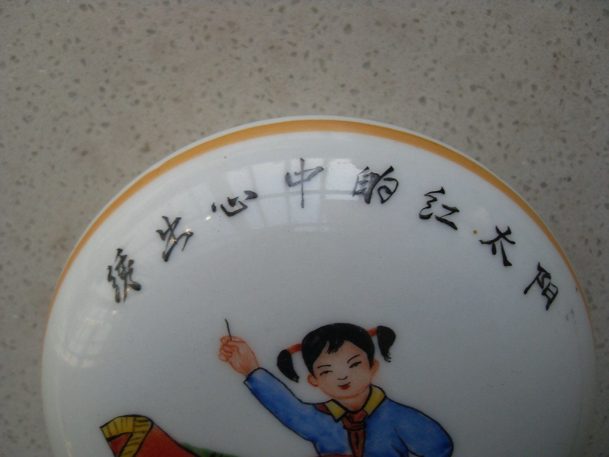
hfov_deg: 52.6
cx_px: 304
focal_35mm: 35
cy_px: 228
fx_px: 616
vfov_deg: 40.7
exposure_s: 1/90
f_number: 7
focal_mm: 6.3
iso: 80
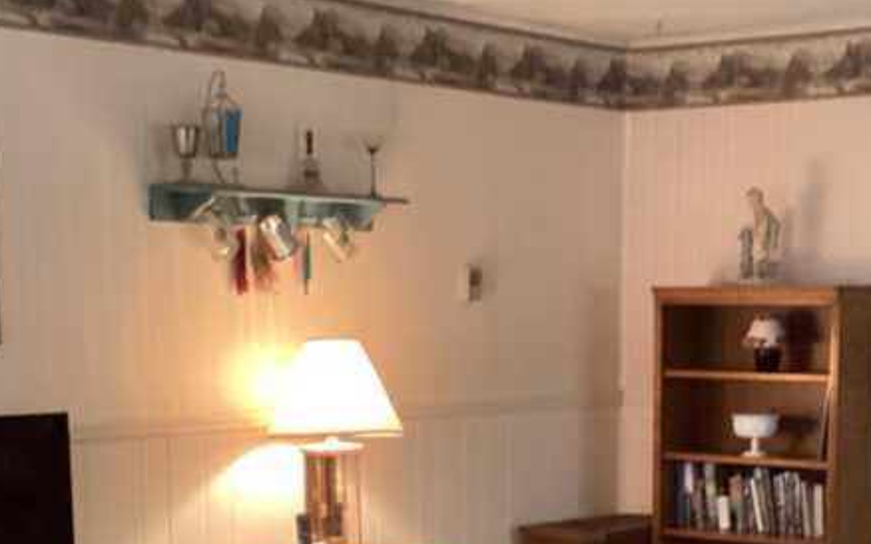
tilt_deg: -9.1
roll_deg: -0.1
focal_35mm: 77
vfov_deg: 16.5
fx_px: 1828
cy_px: 566
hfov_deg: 26.7
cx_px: 530
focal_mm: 3.3
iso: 800
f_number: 2.4
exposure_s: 1/30
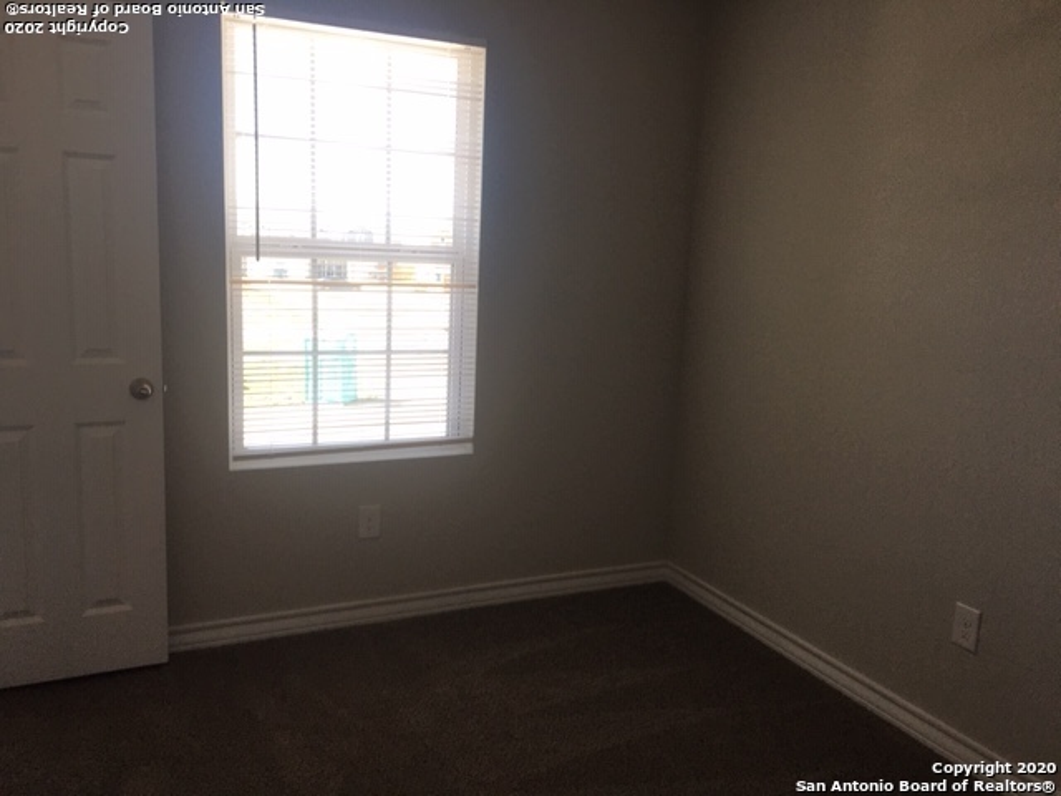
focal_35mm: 29
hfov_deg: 61.7
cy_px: 398
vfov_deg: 48.2
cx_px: 530
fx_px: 889
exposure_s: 1/120
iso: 40
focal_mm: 4.15
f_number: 2.2
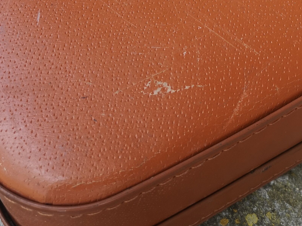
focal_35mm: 62
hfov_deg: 31.1
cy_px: -26
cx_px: 176
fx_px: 541
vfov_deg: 22.3
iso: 50
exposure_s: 1/426
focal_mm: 5.58
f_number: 1.8
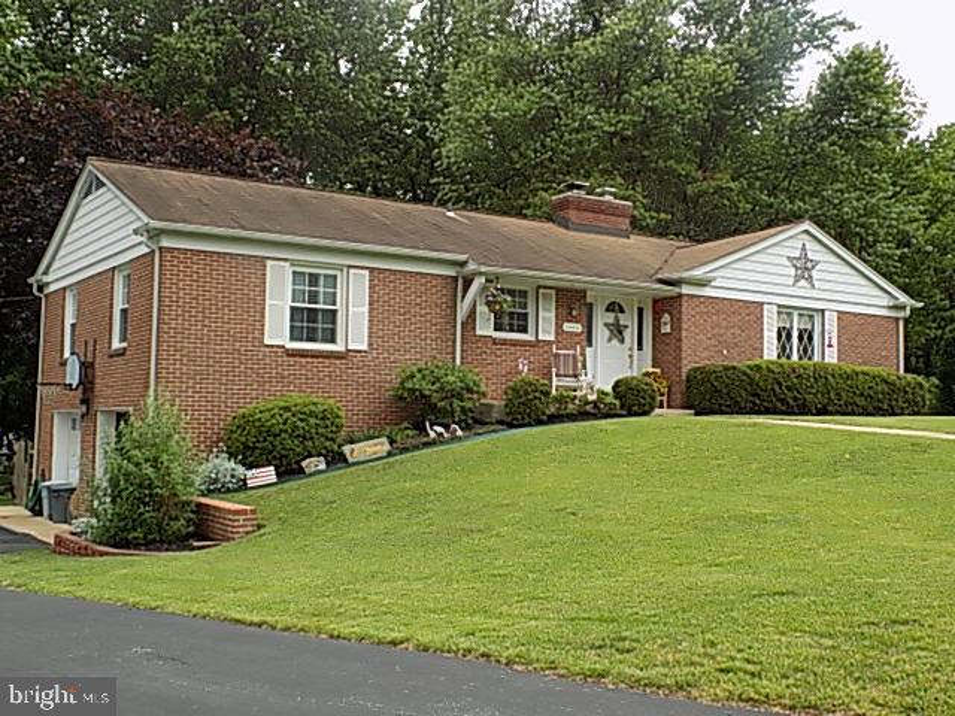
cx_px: 478
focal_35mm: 41
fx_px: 1131
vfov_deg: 35.1
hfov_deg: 45.8
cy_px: 358
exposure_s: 1/320
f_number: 3.6
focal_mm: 7.3
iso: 80
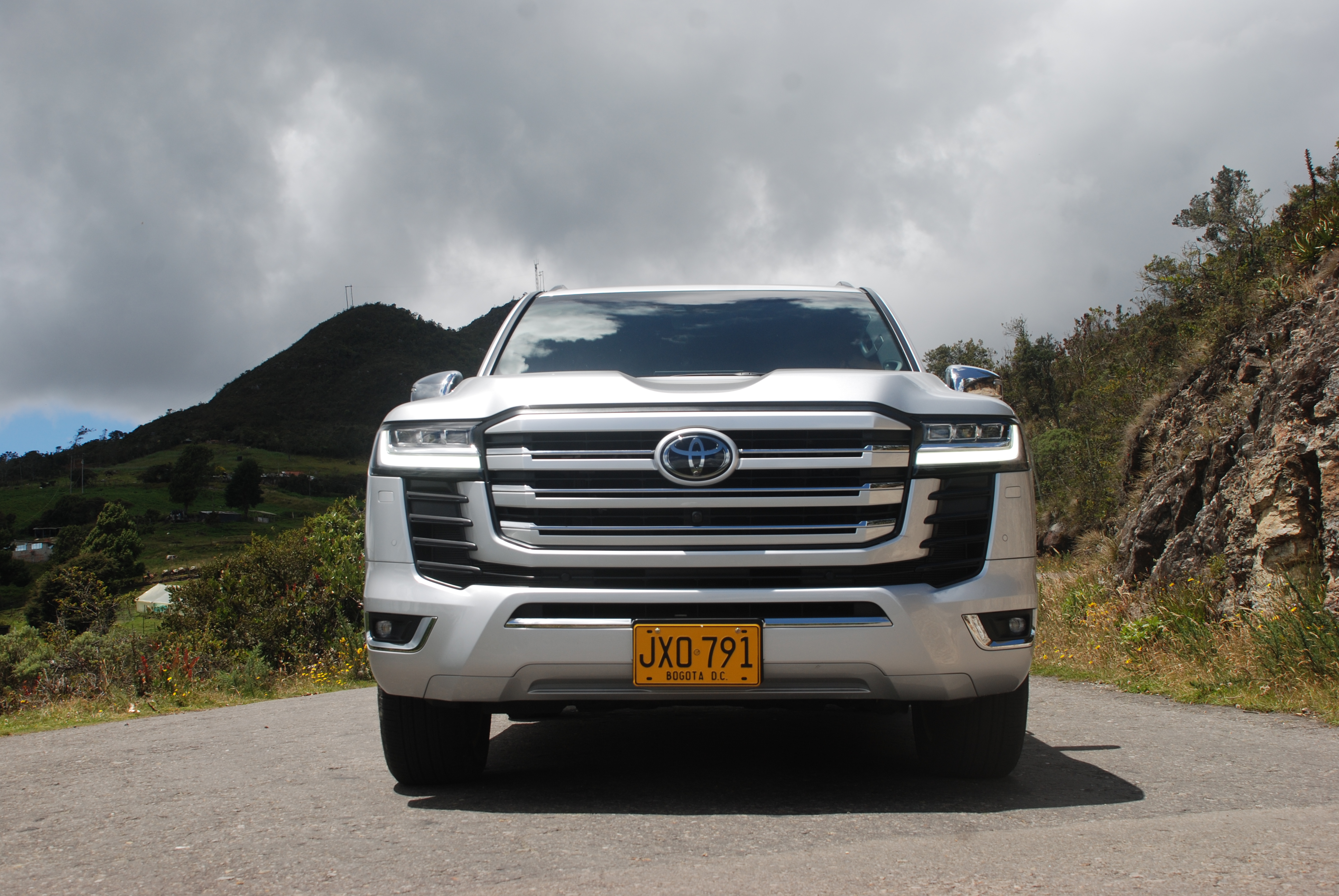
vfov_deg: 29.0
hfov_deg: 42.3
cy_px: 448
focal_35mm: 46
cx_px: 670
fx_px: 1732
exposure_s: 1/250
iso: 100
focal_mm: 31
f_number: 8
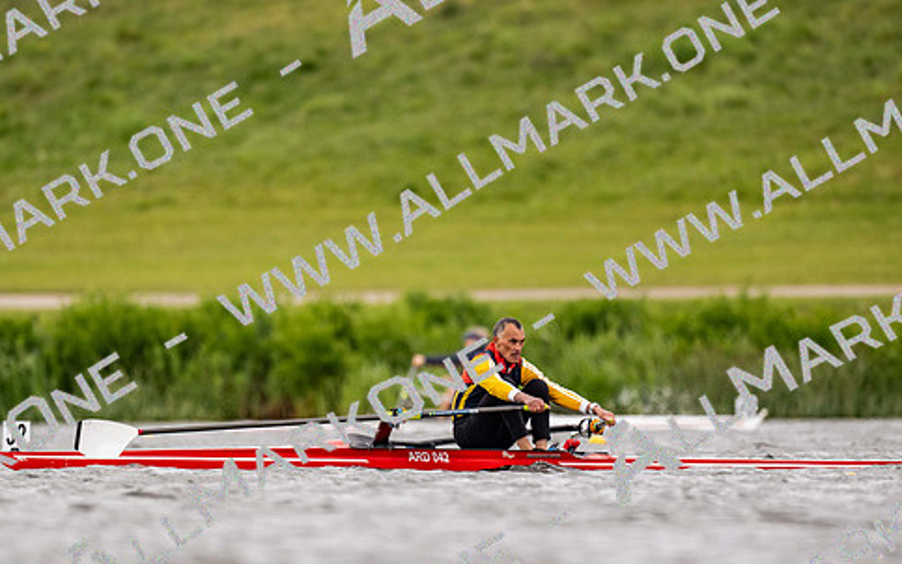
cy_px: 331
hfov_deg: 2.9
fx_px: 18046
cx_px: 448
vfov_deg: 1.8
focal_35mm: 734
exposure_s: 1/2500
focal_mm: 600
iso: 640
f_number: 4
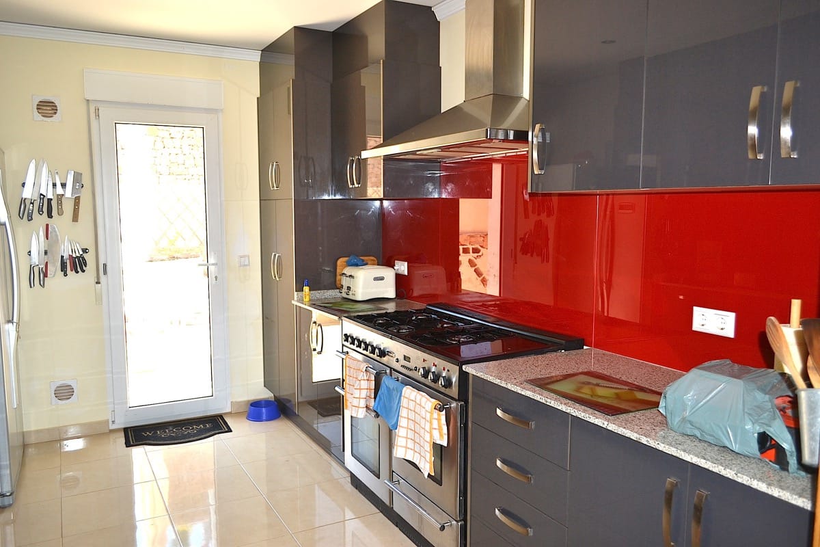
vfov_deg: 47.9
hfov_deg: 67.4
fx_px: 615
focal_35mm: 27
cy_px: 274
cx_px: 410
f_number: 4
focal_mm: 18
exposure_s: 1/125
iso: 160
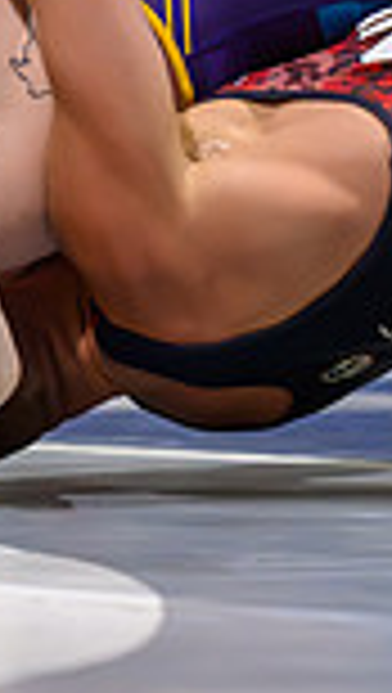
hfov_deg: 2.2
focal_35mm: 551
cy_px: 327
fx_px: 10148
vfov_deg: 3.9
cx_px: 533
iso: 6400
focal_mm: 115
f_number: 2.8
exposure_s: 1/800
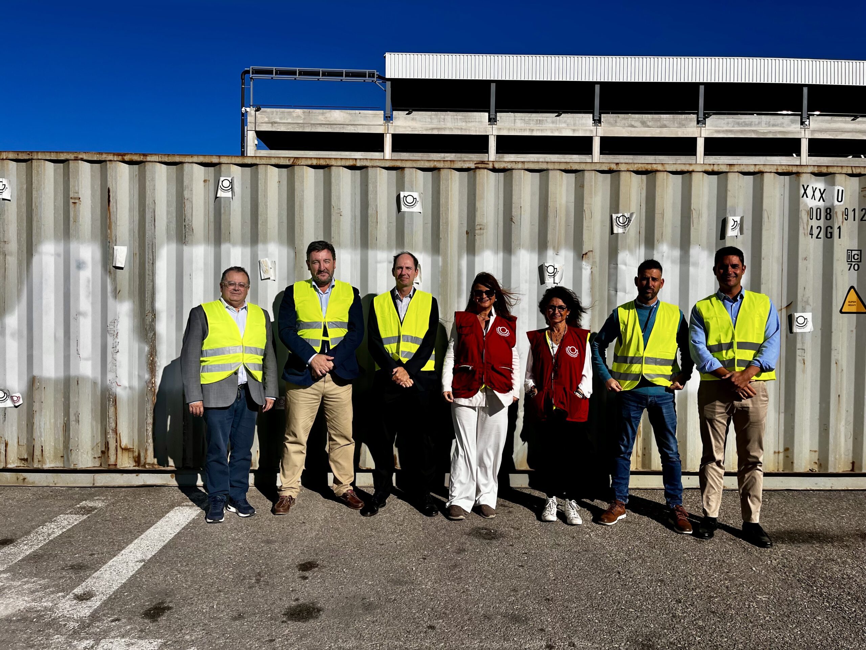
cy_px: 325
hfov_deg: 67.3
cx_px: 433
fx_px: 650
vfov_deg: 53.1
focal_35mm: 26
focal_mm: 5.1
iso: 50
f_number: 1.6
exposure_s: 1/7353
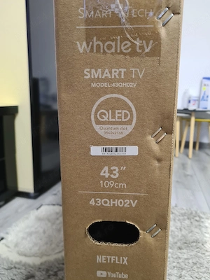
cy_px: 140
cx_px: 105
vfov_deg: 67.3
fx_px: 210
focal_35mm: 26
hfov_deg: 53.1
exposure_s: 1/50
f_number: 1.8
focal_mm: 5.4
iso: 320
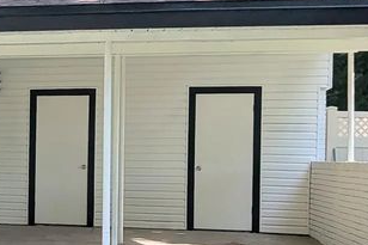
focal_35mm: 83
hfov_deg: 22.3
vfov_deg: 16.4
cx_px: -94
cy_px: 154
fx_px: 848
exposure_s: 1/1277
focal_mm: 4.53
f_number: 1.7
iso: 28
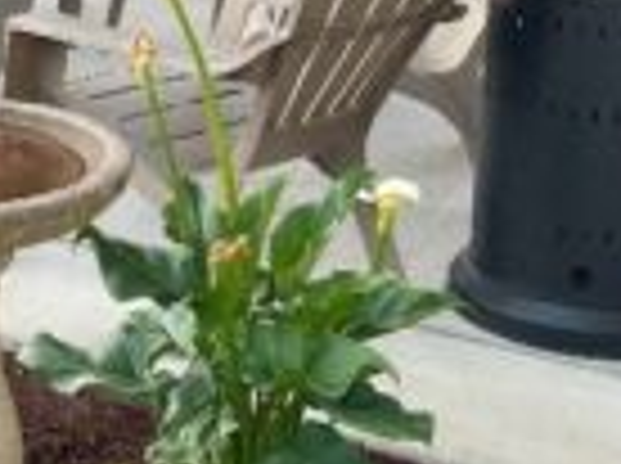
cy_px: -52
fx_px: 1665
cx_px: -122
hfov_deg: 19.9
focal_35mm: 93
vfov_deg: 15.4
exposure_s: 1/121
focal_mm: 6.86
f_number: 1.78
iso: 200
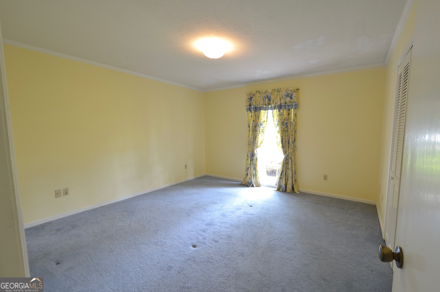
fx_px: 183
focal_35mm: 15
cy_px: 146
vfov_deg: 77.1
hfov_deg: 100.5
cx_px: 220
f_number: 9
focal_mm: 10
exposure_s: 1/2
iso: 200
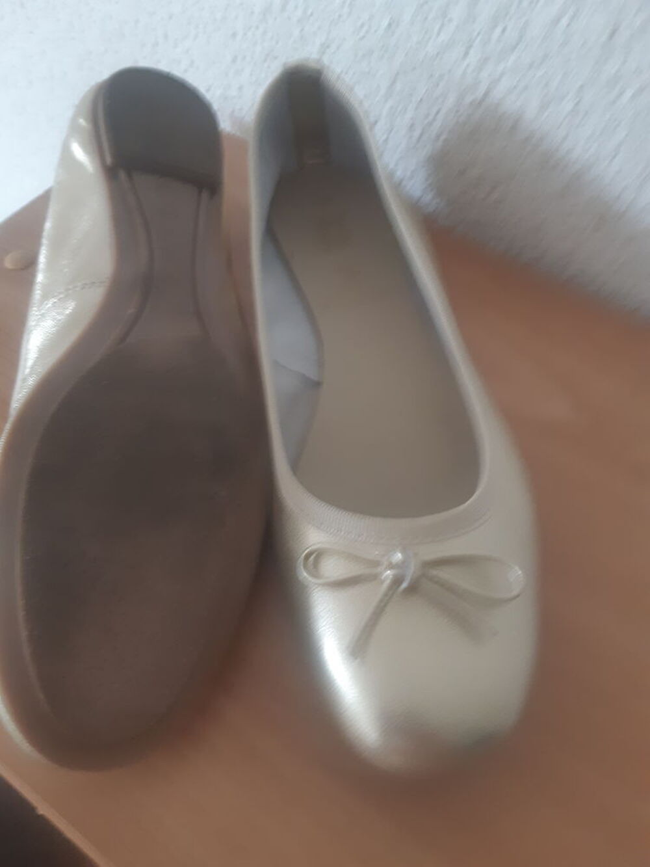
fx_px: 651
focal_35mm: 26
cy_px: 434
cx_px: 325
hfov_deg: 53.1
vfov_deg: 67.3
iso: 250
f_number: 1.7
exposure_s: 1/25
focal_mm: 3.93
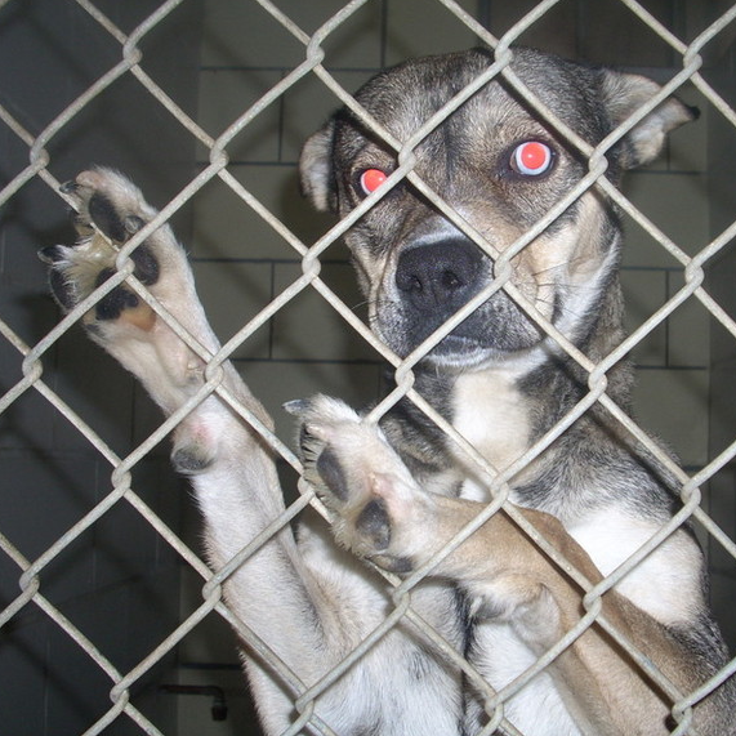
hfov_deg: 38.2
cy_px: 366
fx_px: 1058
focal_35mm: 44
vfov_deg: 38.3
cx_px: 445
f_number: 2.8
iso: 64
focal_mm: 6.2
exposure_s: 1/60
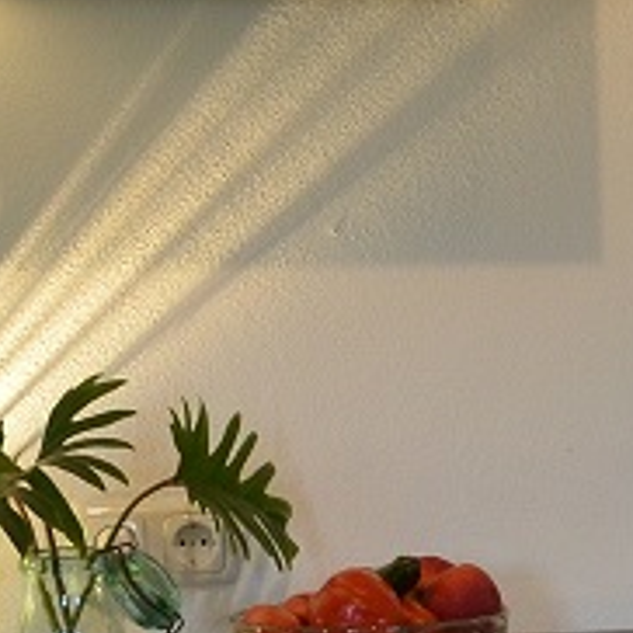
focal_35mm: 189
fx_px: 3910
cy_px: 501
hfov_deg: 8.7
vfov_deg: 9.2
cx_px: 1304
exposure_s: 1/60
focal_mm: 22
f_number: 4
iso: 560
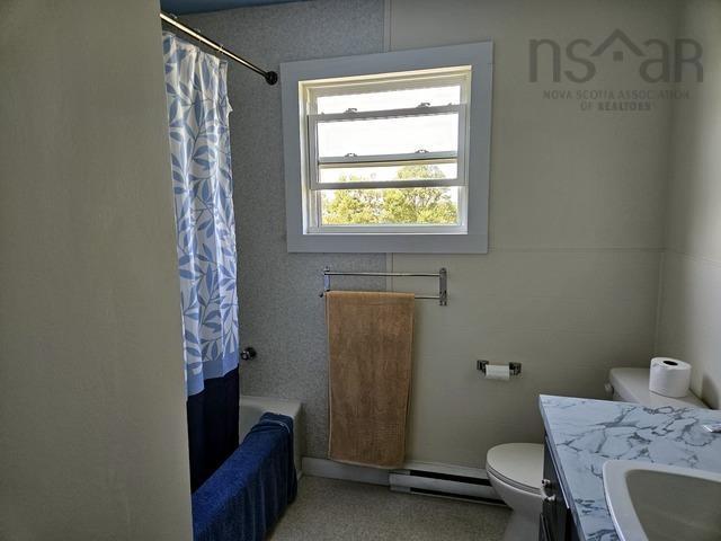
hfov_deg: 73.9
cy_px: 270
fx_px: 479
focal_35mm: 23
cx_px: 360
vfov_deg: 58.9
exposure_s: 1/180
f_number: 1.8
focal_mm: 5.4
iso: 200
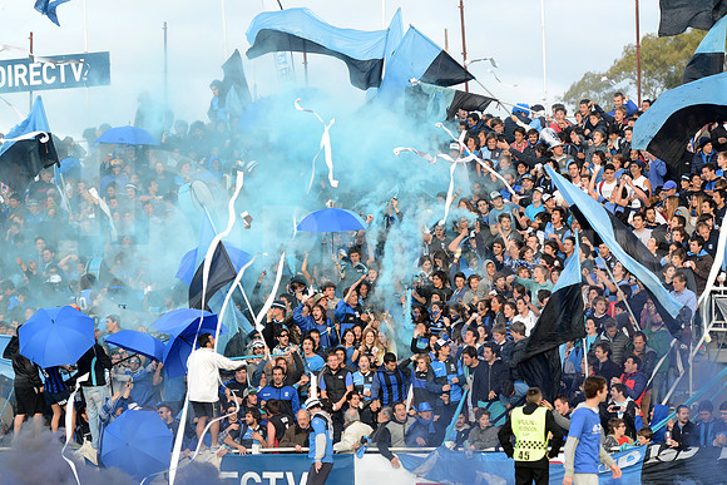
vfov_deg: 10.2
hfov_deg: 15.2
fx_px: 2727
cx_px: 364
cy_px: 242
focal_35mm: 135
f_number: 4
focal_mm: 135
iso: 640
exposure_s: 1/800
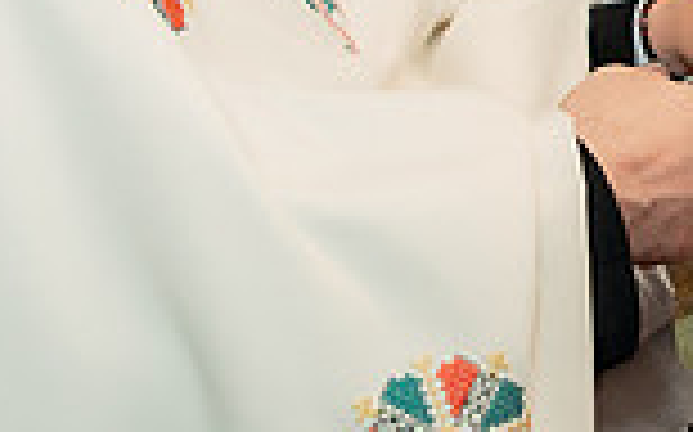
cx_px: 810
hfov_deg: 21.2
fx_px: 1736
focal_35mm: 92
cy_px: 14
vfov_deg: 14.0
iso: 2000
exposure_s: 1/250
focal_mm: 24
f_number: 3.5
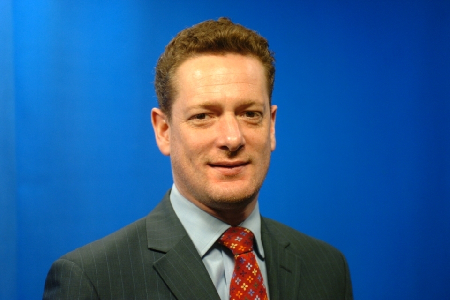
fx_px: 1312
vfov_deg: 13.0
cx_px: 225
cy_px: 150
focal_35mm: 105
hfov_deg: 19.5
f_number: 2.8
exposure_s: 1/100
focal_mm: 70
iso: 400
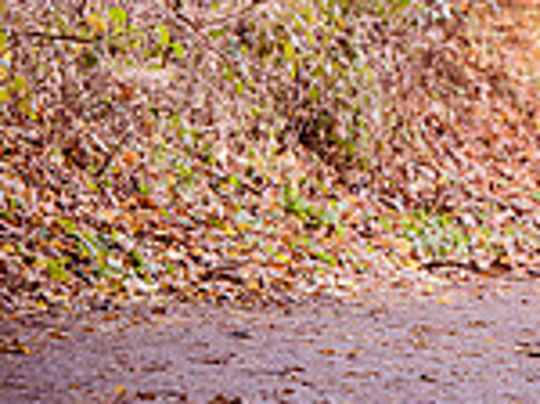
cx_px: 729
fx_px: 10124
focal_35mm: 650
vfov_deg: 2.3
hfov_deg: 3.0
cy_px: -225
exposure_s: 1/320
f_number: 5
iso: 400
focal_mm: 155
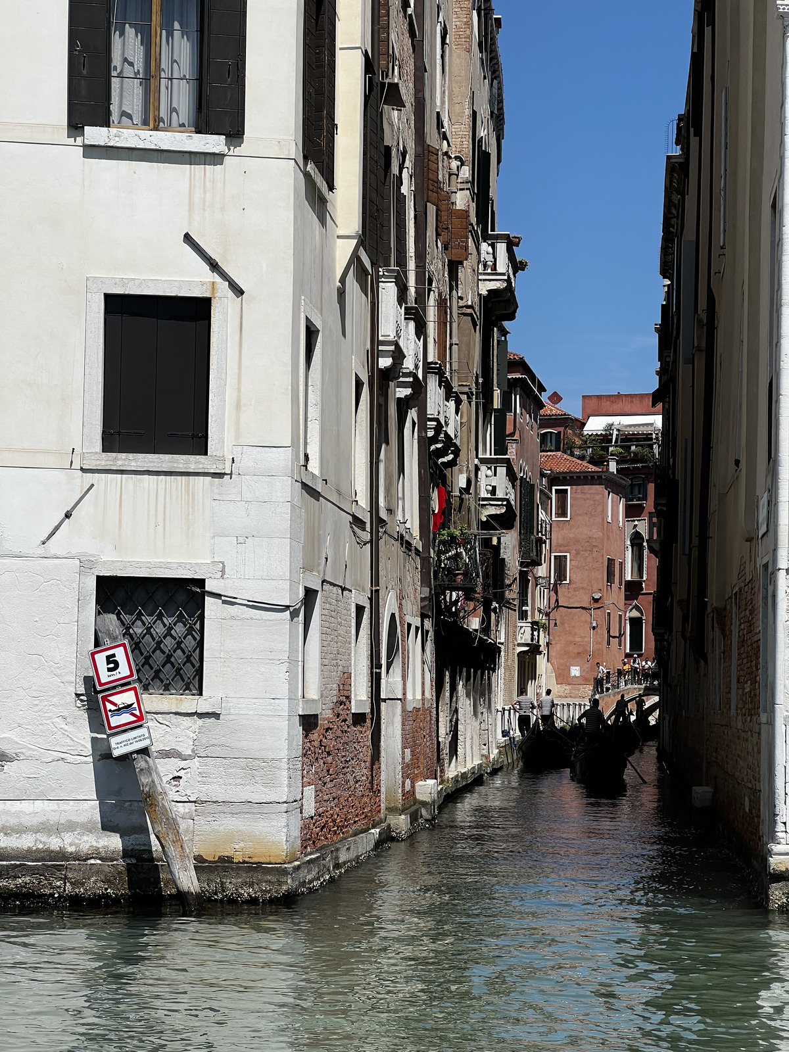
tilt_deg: +4.5
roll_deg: -1.2
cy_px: 526
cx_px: 394
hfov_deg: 19.1
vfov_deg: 25.3
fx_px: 2340
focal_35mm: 77
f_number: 2.8
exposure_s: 1/1508
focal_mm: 9
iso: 32
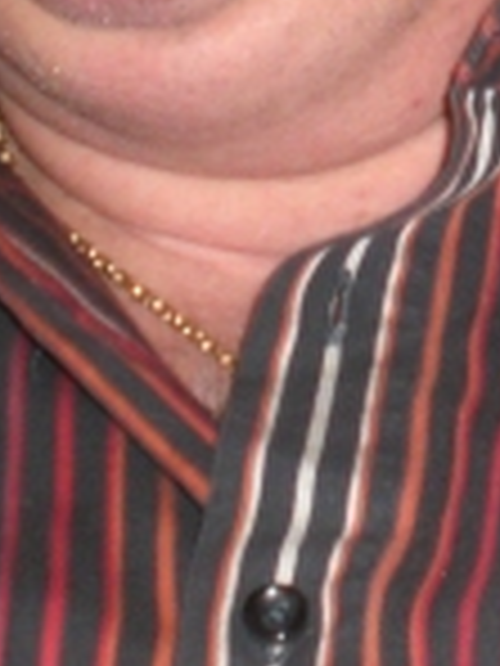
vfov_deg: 11.6
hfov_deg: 8.8
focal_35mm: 164
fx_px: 3158
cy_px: -279
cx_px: 802
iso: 200
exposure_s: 1/60
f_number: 3.1
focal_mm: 6.3
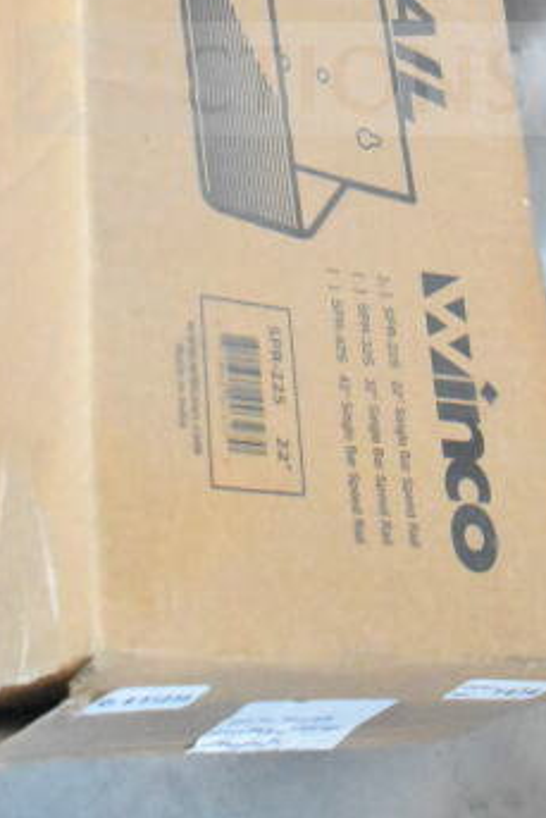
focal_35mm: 80
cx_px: 281
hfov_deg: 17.1
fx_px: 1818
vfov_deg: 23.9
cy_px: -55
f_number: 3.8
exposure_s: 1/30
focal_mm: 20
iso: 16000
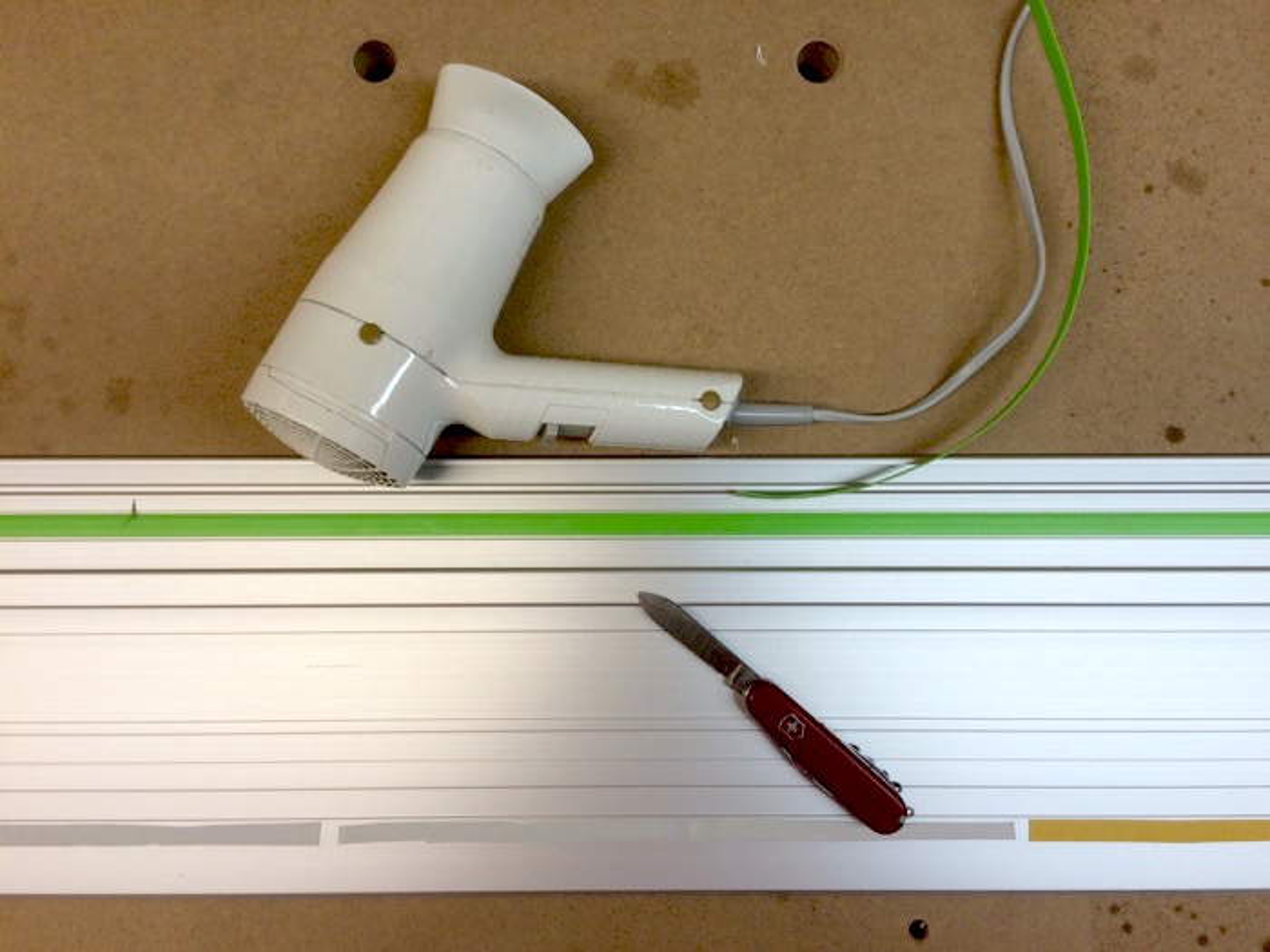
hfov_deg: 61.7
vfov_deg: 48.2
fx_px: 1064
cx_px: 635
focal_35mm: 29
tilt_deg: -85.6
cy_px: 476
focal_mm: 4.15
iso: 40
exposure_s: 1/100
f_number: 2.2
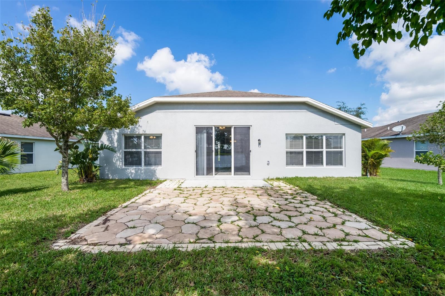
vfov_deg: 77.3
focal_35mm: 15
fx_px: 185
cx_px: 222
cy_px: 148
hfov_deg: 100.4
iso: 140
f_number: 9
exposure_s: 1/250
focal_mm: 15
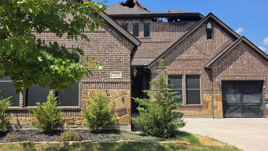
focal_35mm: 32
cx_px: 115
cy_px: 79
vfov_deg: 36.7
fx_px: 227
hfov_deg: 60.8
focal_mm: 6.5
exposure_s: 1/5445
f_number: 1.4
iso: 64
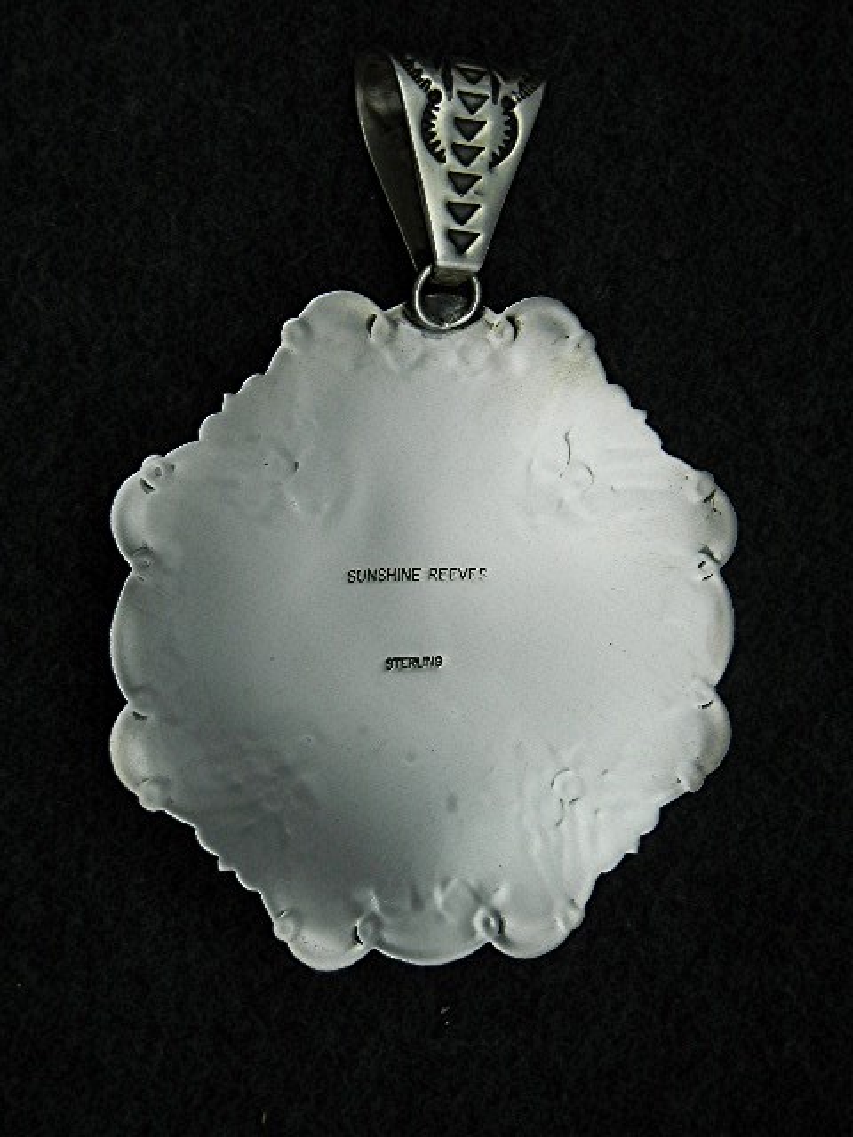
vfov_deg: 28.6
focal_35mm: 68
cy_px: 568
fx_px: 2234
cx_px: 426
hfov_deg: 21.6
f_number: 4.1
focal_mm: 12.2
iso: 303
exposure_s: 1/58.6
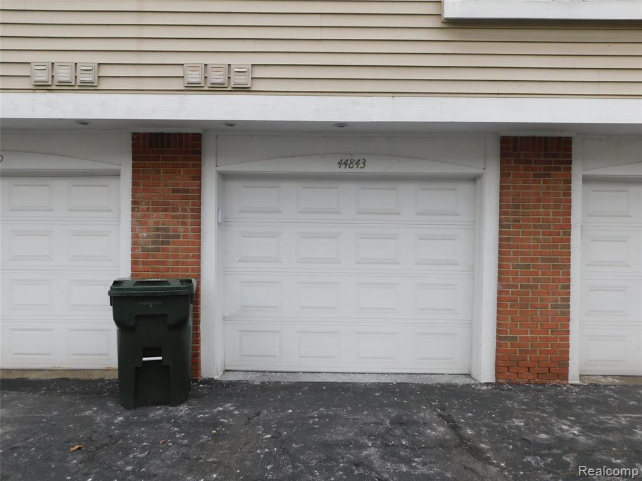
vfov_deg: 54.9
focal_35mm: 25
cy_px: 240
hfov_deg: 69.4
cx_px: 321
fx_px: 464
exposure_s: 1/500
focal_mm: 4.5
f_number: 3.1
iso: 125
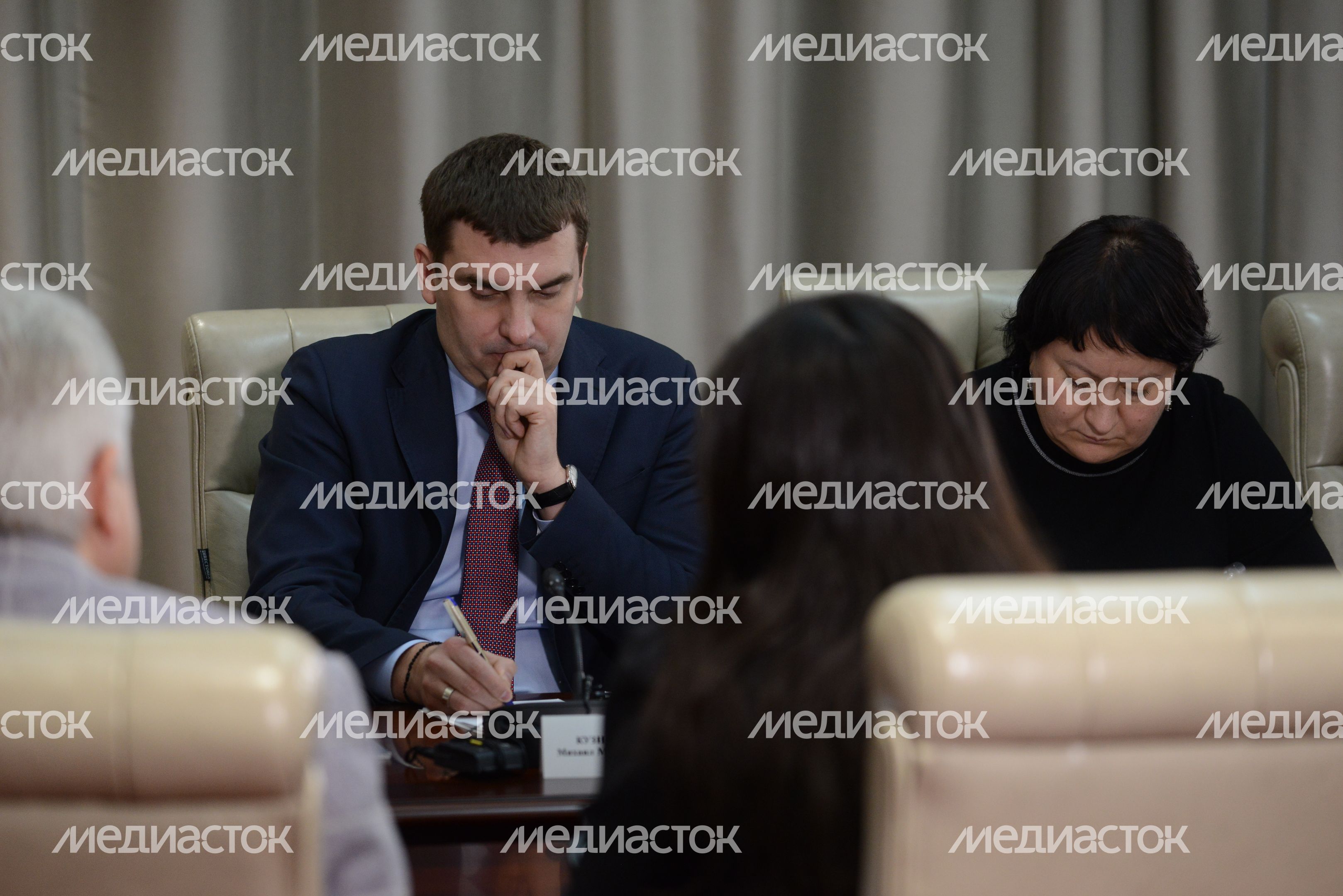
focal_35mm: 135
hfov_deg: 15.2
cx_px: 672
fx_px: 5038
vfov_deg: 10.2
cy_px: 448
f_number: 4
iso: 2000
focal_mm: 135
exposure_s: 1/200
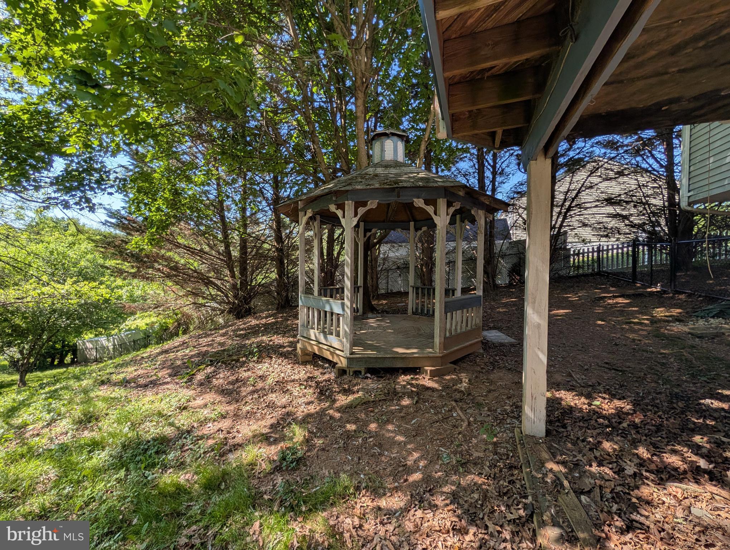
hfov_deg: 110.5
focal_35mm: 12
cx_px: 365
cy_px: 275
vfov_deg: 94.6
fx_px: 253
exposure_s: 1/1393
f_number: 1.7
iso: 53
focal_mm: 2.02
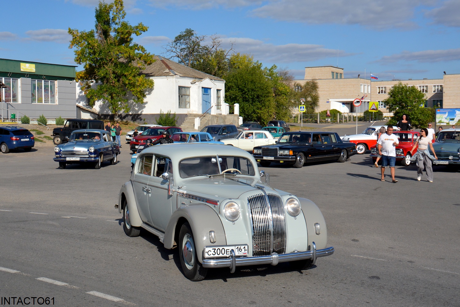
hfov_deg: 49.6
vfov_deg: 34.2
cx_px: 230
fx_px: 498
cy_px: 154
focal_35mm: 39
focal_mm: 26
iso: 400
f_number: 8
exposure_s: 1/2000
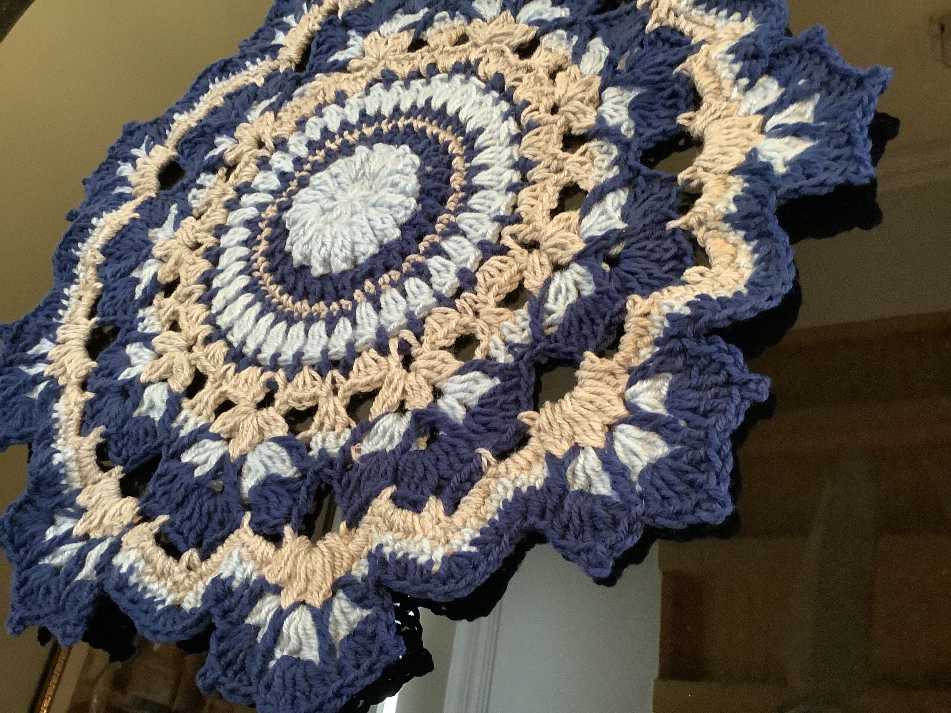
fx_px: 852
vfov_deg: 45.4
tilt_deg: -49.2
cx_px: 476
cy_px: 356
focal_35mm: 31
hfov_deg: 58.4
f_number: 2.4
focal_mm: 3.3
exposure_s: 1/33
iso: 400
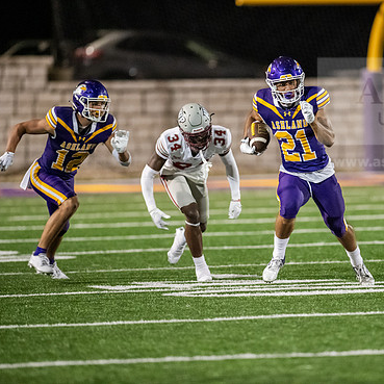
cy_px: 184
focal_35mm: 401
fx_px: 5033
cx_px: 286
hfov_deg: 4.4
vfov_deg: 4.4
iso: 6400
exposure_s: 1/800
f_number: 2.8
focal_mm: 300
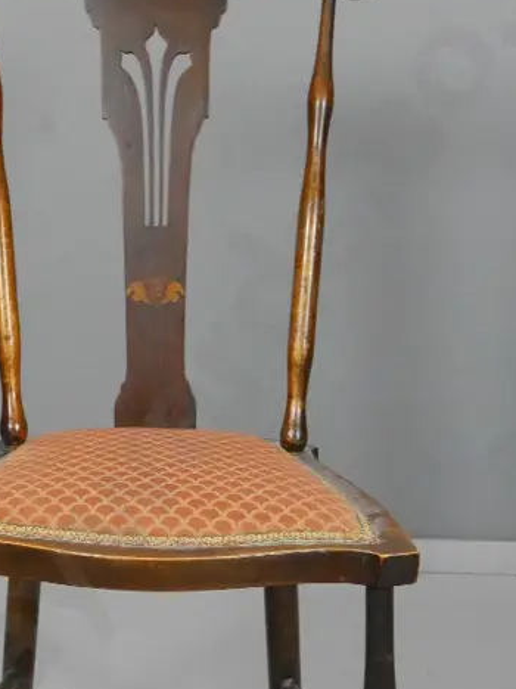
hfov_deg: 18.6
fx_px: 1571
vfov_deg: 24.6
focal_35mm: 79
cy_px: 475
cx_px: 147
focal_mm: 18
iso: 3200
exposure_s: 1/160
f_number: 5.6
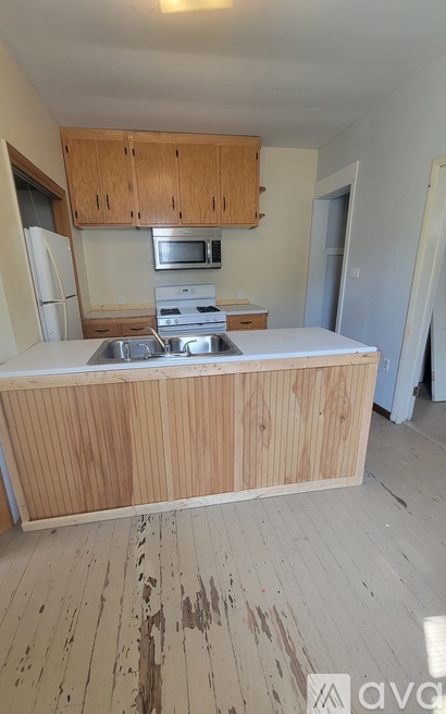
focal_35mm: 14
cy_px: 354
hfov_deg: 78.6
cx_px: 211
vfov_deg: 105.3
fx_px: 272
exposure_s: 1/60
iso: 125
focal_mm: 2.2
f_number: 2.2
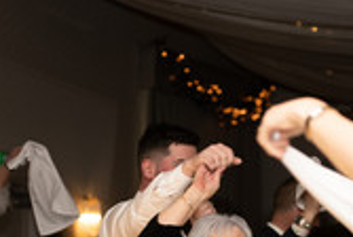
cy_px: 266
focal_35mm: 239
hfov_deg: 8.6
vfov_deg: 5.8
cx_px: 285
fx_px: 2348
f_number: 2.8
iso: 250
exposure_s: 1/160
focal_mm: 100
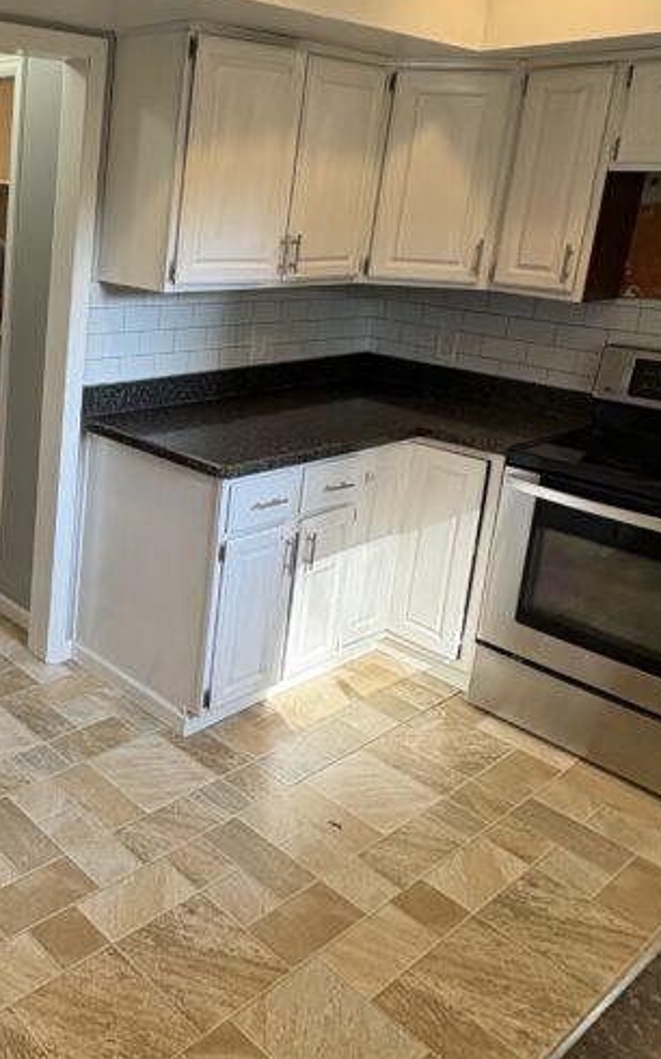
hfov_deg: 36.0
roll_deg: -2.0
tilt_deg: -11.6
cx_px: -19
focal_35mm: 31
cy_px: 387
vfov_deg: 60.3
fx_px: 894
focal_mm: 2.22
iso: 160
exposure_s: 1/120
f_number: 2.2
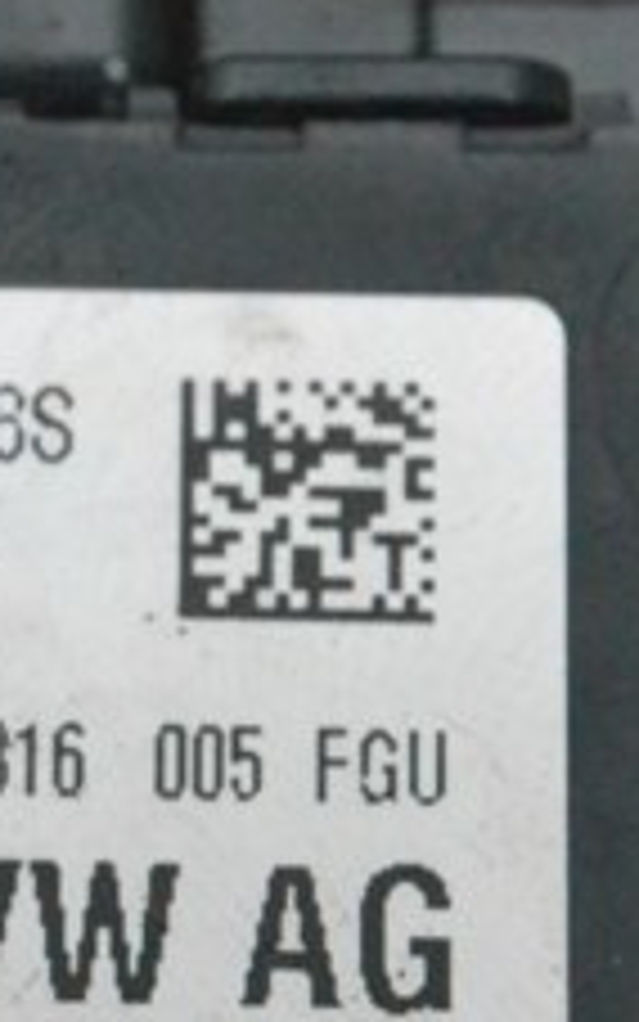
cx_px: -315
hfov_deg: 5.5
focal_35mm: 237
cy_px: 482
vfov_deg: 8.8
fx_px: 6612
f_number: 10
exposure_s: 1/125
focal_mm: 55
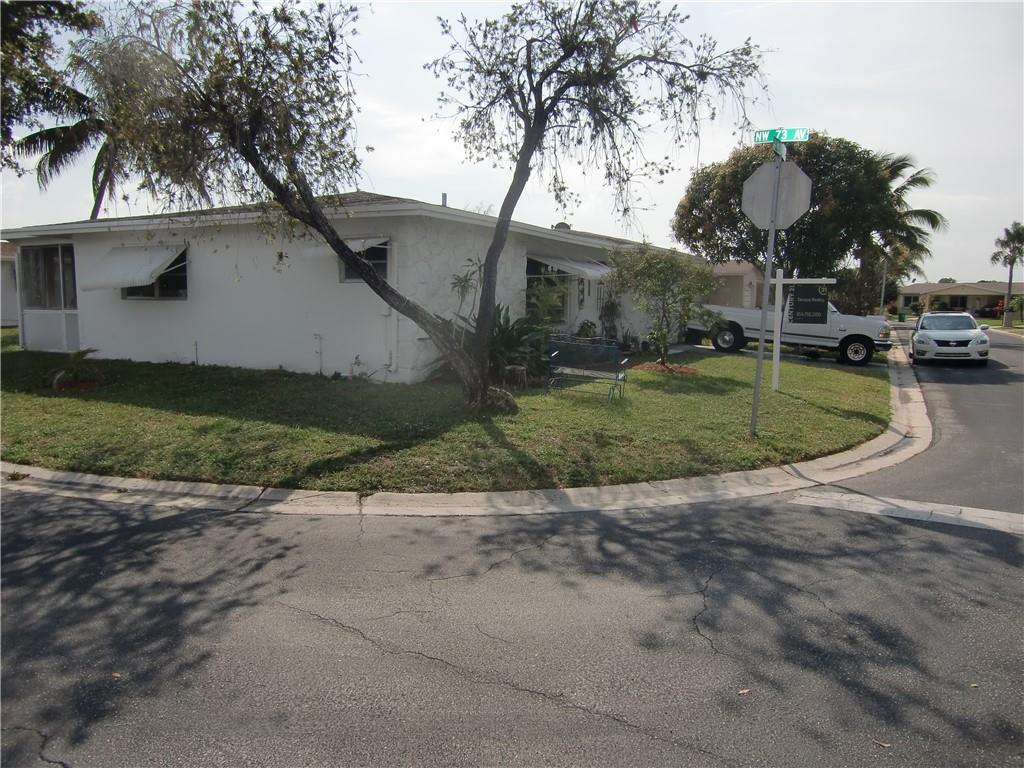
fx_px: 710
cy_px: 384
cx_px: 512
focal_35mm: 24
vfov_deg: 56.8
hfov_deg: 71.6
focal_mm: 4.3
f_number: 7.5
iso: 64
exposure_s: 1/320
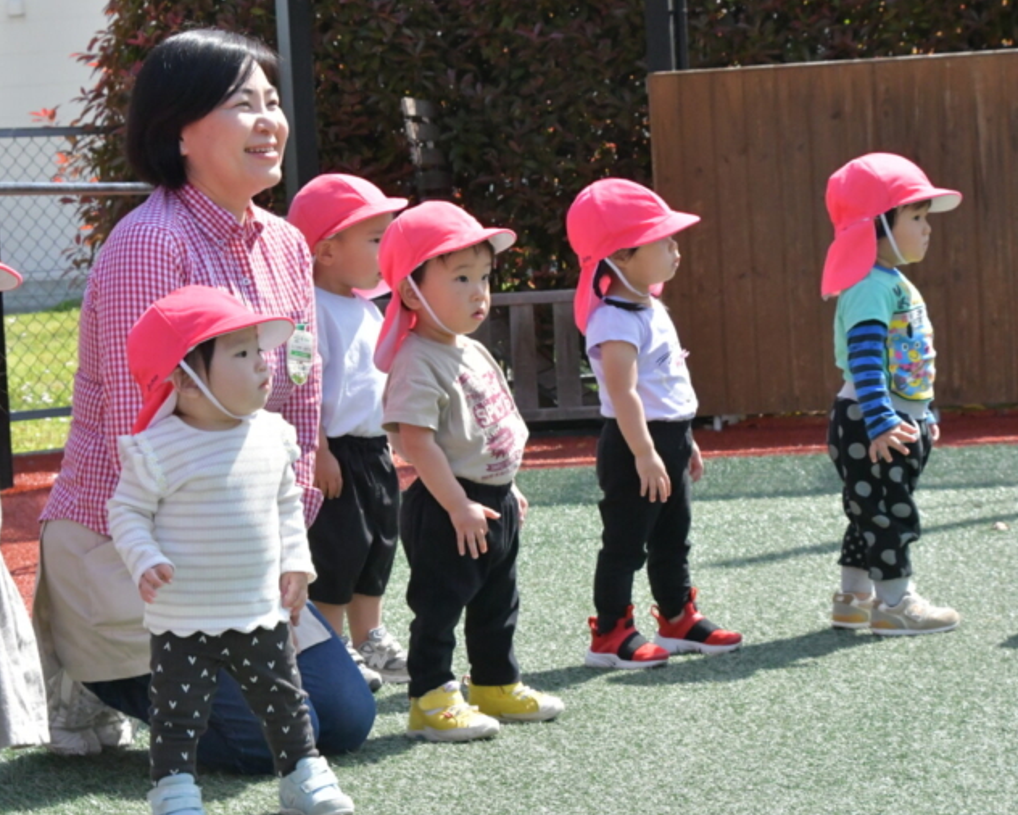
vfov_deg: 14.5
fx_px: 3195
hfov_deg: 18.1
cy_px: 404
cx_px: 432
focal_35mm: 106
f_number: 11
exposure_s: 1/2000
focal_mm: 62
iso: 4000
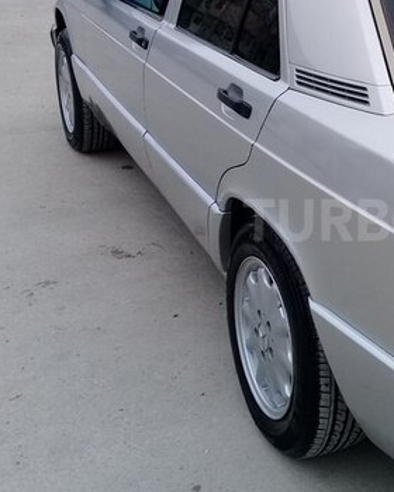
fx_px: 831
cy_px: 220
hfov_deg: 25.5
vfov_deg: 33.0
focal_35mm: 57
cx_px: 387
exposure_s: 1/164
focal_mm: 3.3
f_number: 2.2
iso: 64
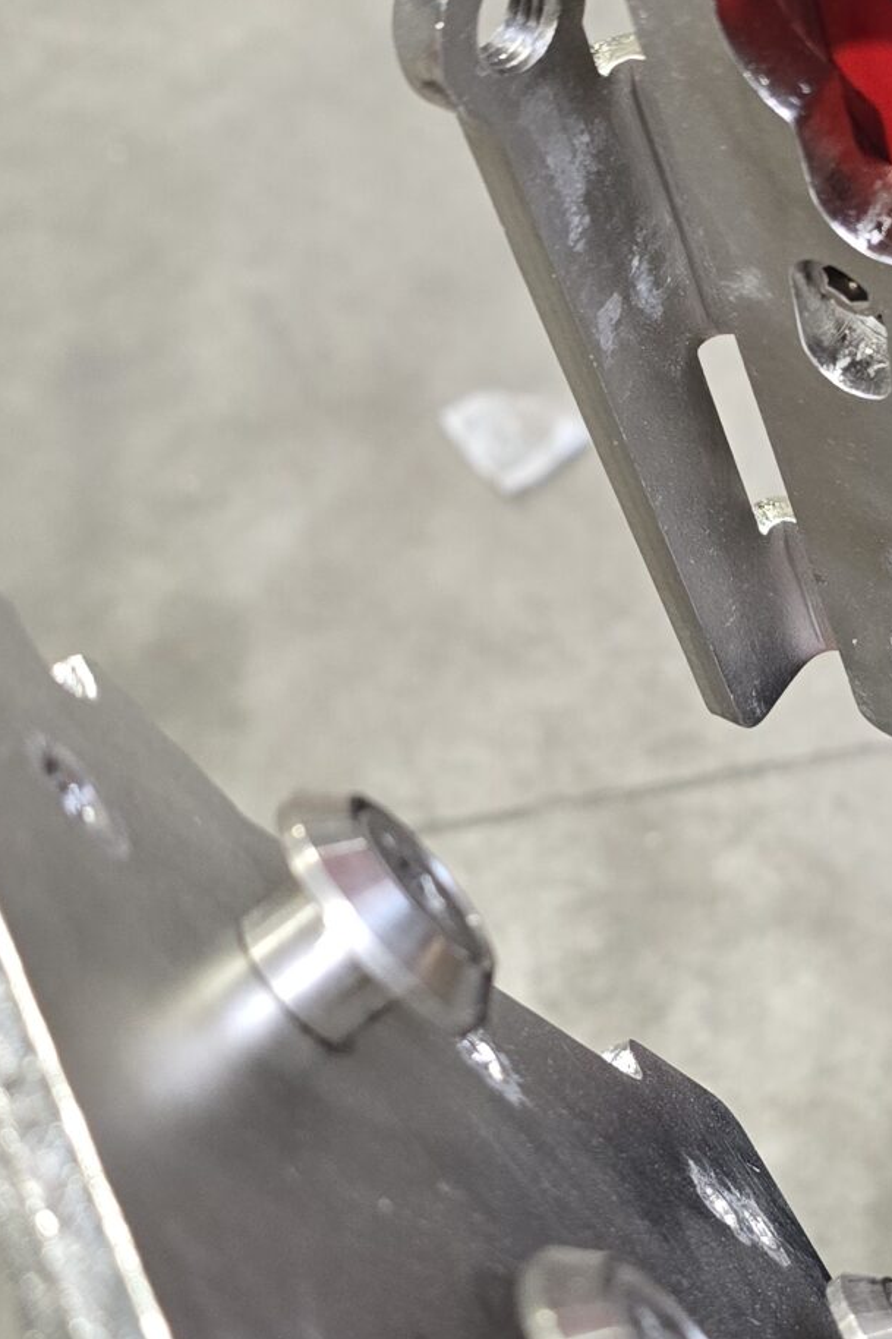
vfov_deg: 30.1
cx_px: 970
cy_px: 650
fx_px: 2491
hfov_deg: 19.5
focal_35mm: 67
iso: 250
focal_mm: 6.3
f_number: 1.7
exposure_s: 1/100
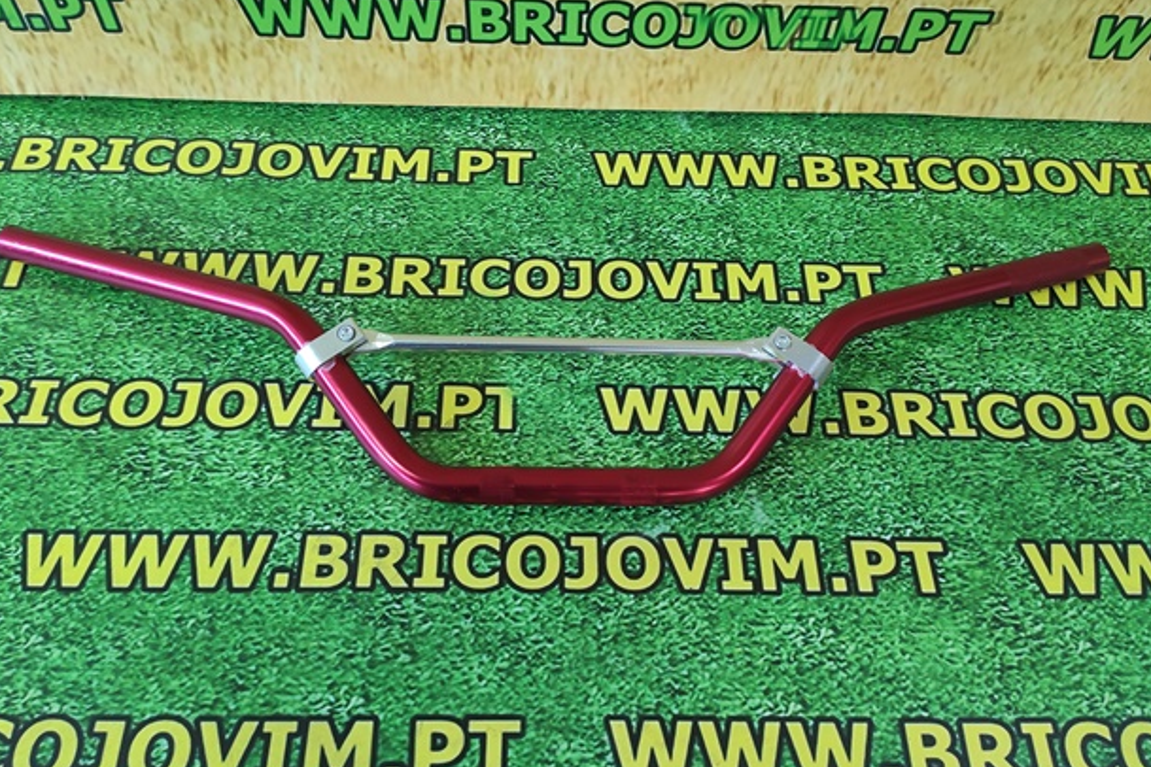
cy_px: 360
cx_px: 563
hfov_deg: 65.5
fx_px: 895
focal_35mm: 28
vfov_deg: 46.4
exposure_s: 1/33
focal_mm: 4.77
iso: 533
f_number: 1.75
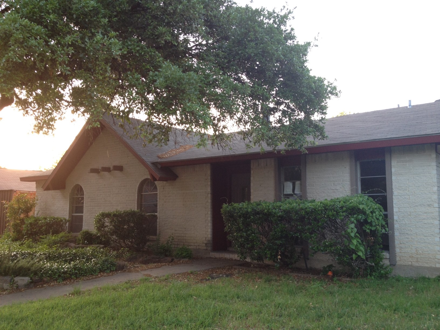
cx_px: 220
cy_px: 165
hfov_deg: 52.6
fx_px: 445
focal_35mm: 35
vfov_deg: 40.7
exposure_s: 1/30
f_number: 2.4
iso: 80
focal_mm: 4.28
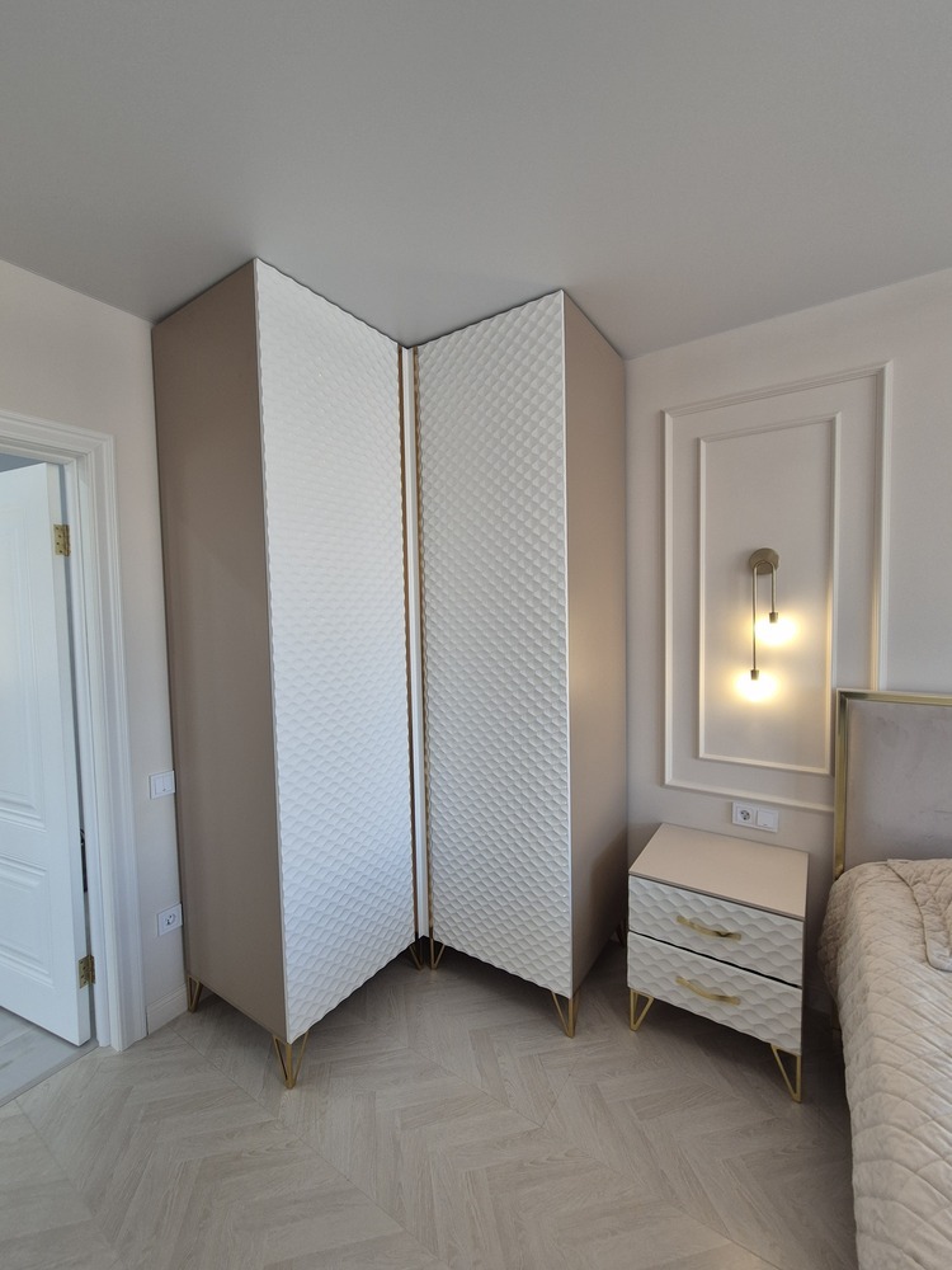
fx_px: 477
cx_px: 476
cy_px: 635
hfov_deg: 89.9
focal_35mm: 13
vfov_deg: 106.2
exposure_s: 1/50
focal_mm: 2.2
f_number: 2.2
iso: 100
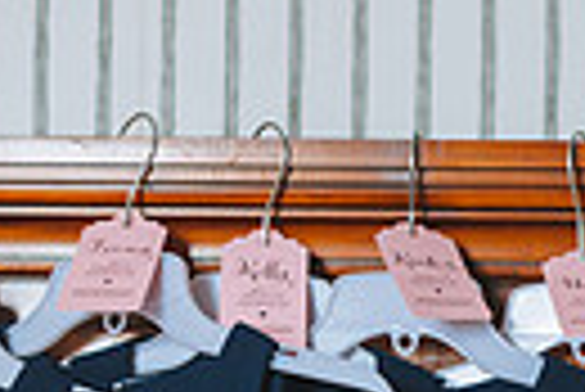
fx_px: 3628
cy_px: 568
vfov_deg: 6.1
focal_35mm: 223
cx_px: 774
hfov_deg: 9.1
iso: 1000
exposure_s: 1/500
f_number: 2
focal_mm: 50
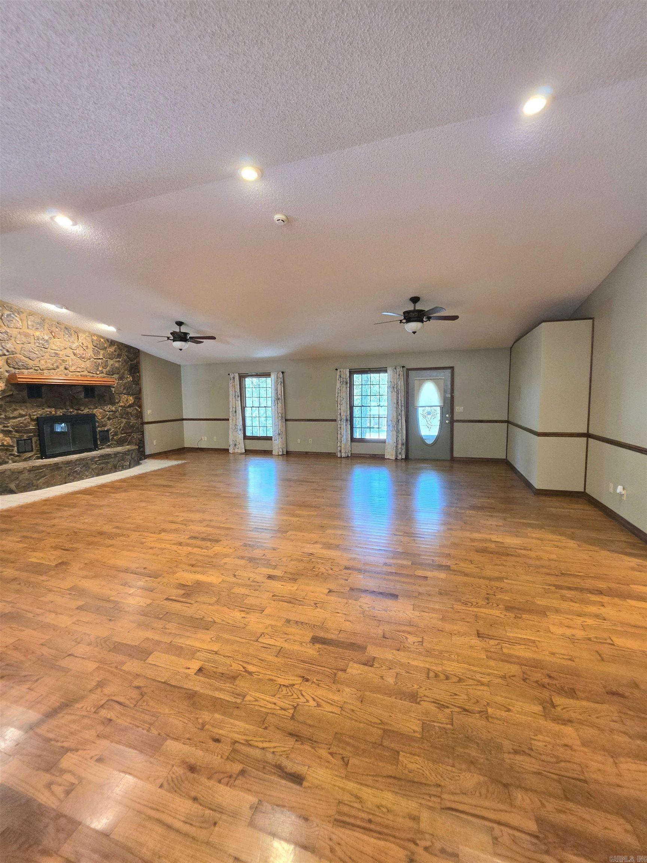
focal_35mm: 13
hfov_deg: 89.9
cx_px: 324
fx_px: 324
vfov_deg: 106.2
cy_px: 432
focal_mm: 2.2
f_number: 1.9
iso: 320
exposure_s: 1/60.2
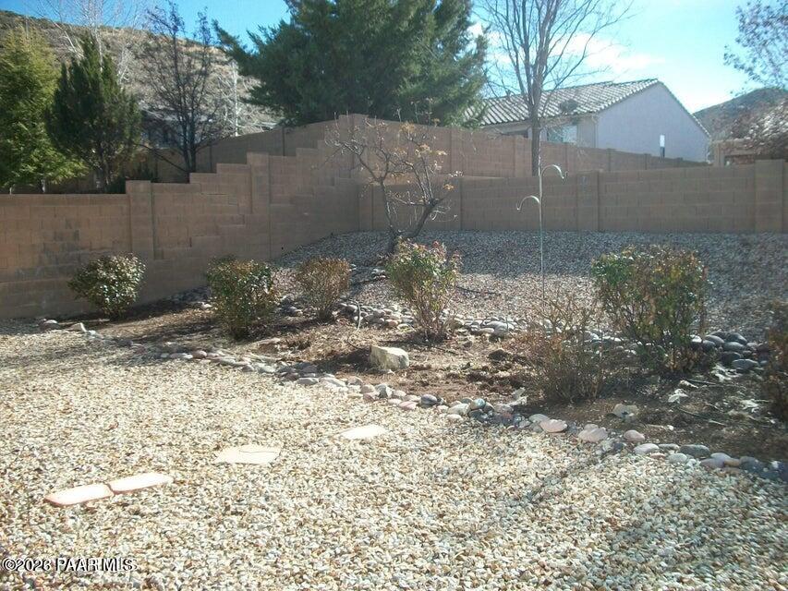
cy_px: 296
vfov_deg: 44.2
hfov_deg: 56.8
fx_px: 729
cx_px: 394
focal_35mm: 32
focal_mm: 5.7
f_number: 2.9
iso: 80
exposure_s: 1/640
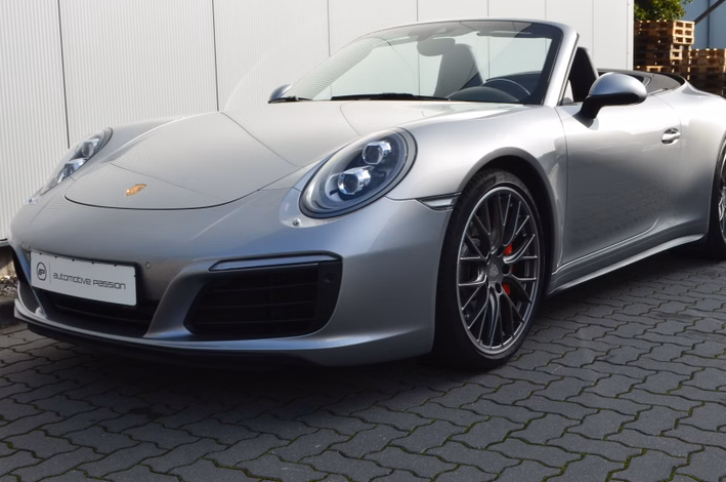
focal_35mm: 44
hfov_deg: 44.6
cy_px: 216
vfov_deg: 30.4
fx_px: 886
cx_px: 379
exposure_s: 1/125
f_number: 11
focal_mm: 26
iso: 200
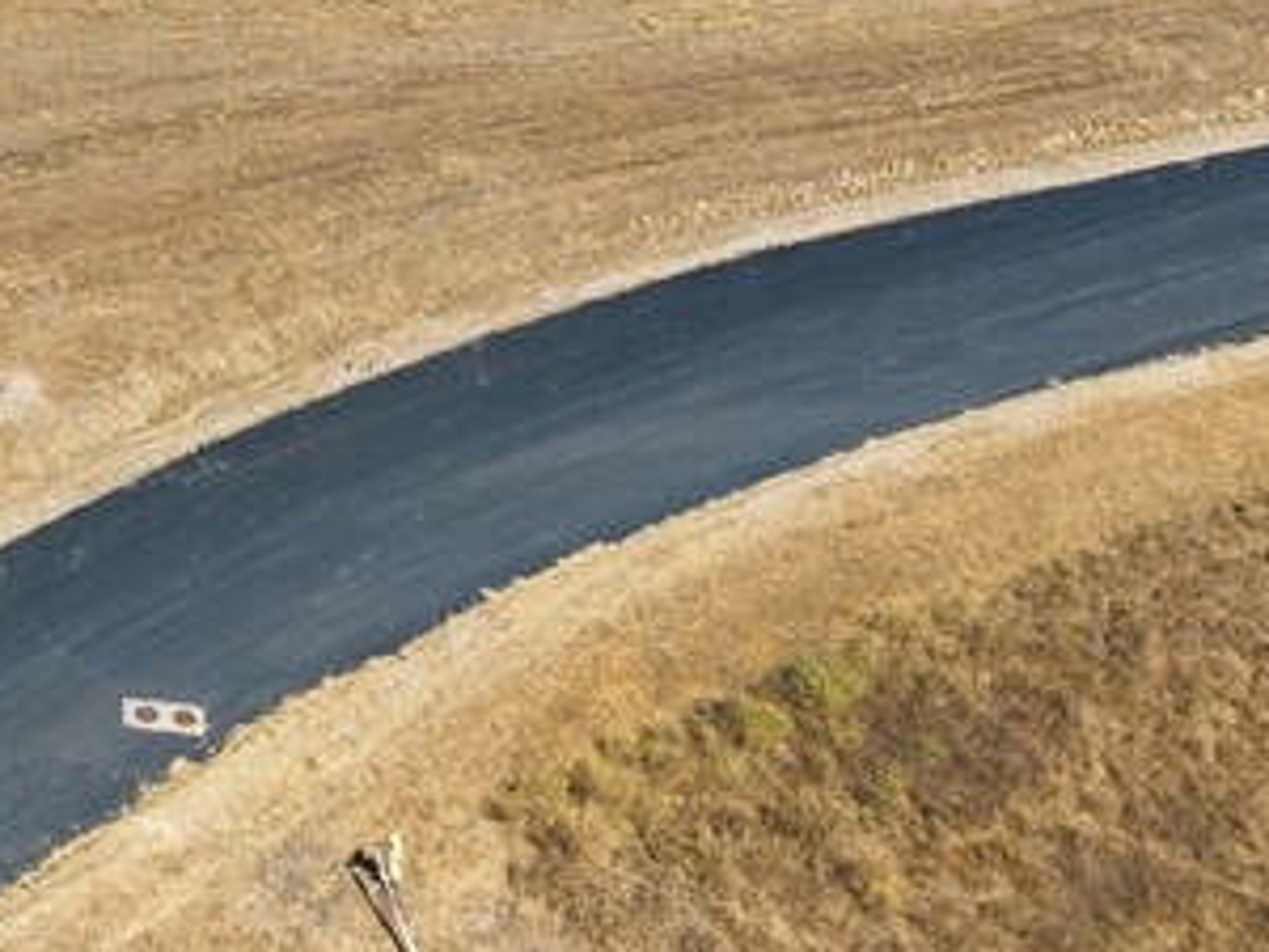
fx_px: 3006
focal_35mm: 82
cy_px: -157
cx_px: 17
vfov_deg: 17.3
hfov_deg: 22.9
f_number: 1.8
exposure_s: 1/5000
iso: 100
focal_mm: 8.7
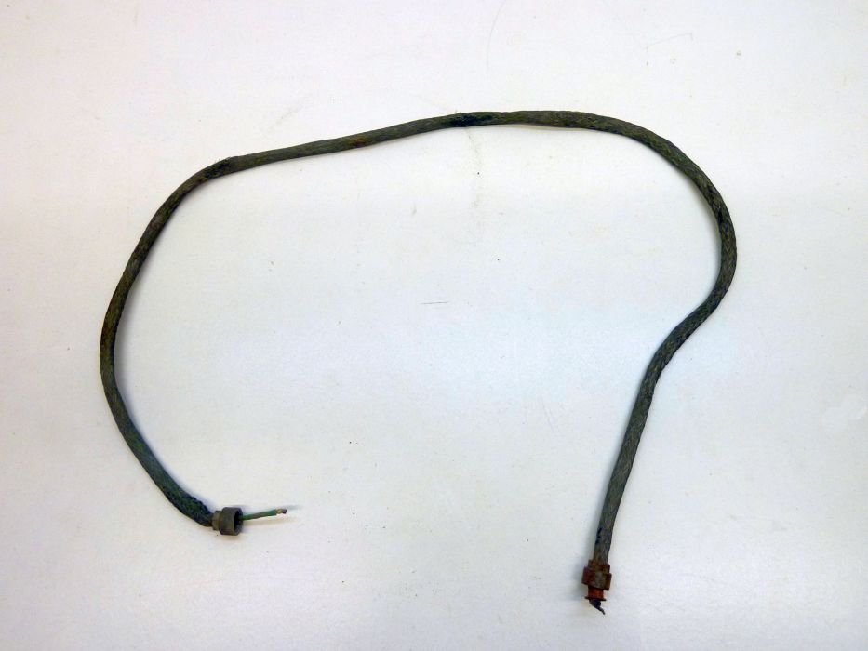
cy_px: 326
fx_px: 727
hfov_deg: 61.7
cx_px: 434
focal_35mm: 29
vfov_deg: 48.2
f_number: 3.4
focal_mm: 4.7
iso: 160
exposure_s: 1/30
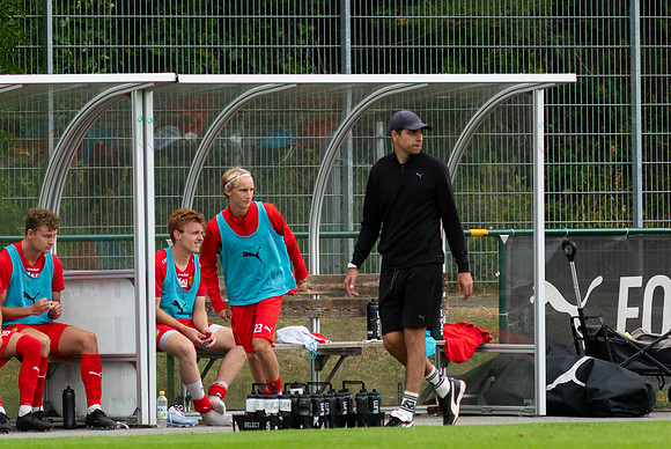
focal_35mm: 724
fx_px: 13503
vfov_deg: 1.9
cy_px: 270
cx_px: 404
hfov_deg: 2.8
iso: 250
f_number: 3.2
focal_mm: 300
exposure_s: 1/1600
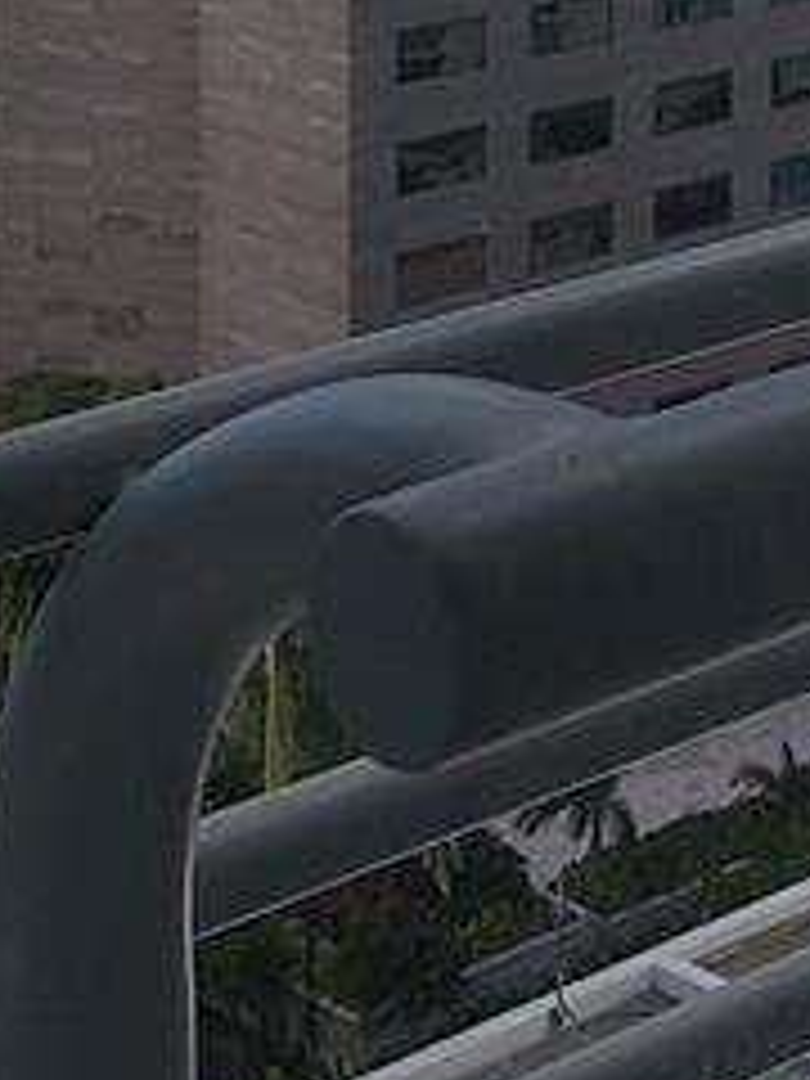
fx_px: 3744
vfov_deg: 15.0
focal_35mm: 120
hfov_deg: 12.2
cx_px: 850
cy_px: -626
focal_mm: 4.6
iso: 40
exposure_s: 1/949
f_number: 1.8
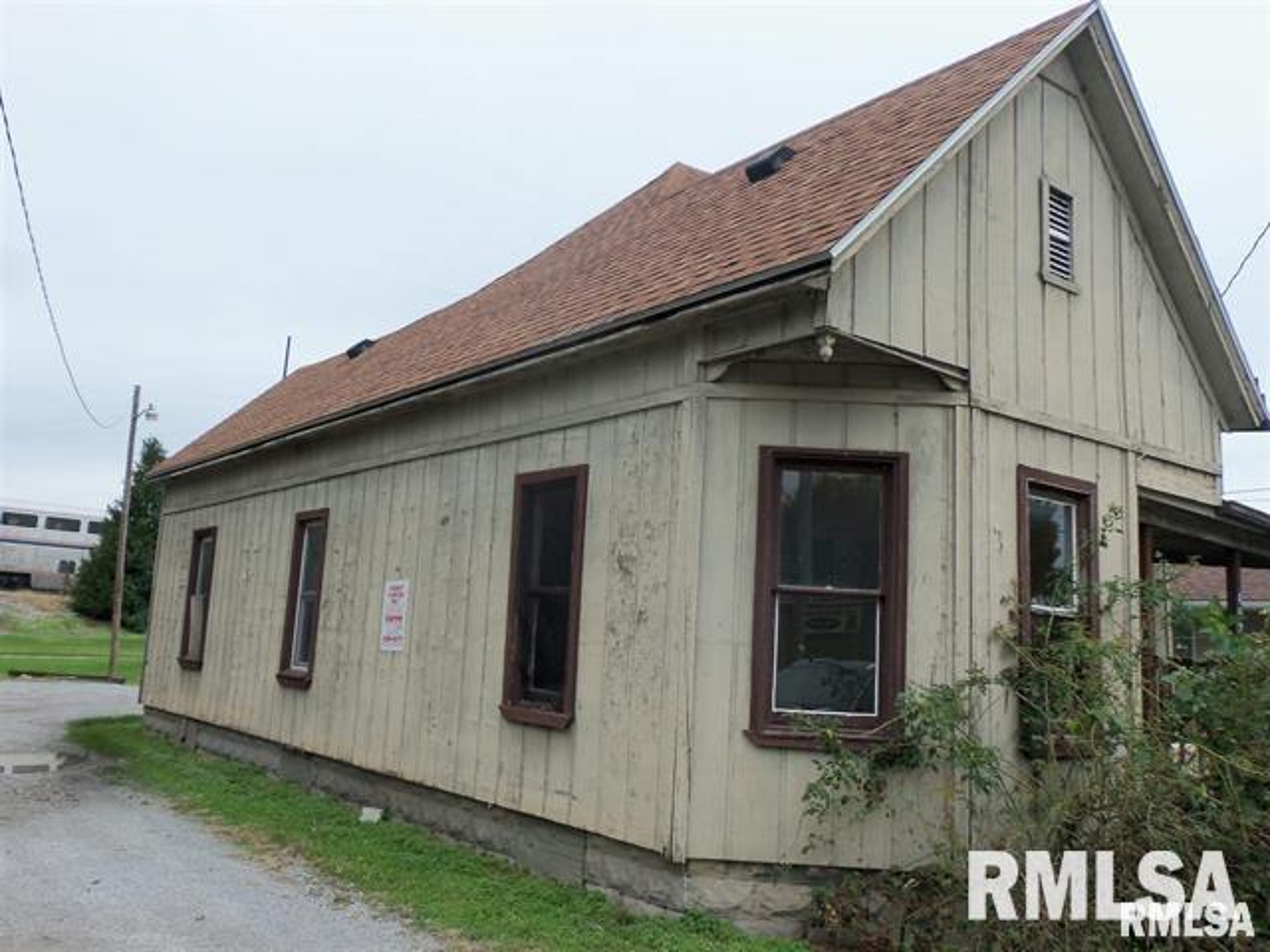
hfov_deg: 63.4
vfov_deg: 49.7
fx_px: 1027
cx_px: 635
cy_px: 476
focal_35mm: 28
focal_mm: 5.1
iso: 64
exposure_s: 1/125
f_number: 3.3
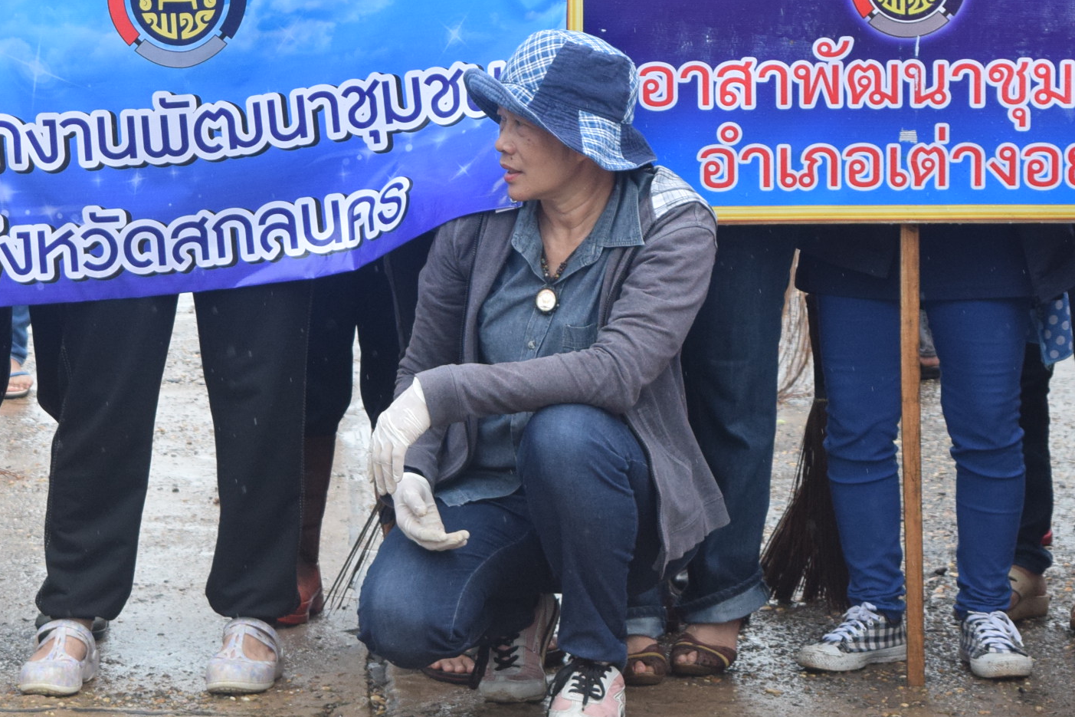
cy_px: 52
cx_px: 76
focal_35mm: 176
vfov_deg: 7.8
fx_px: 5257
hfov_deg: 11.6
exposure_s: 1/640
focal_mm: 55
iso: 800
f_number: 5.6
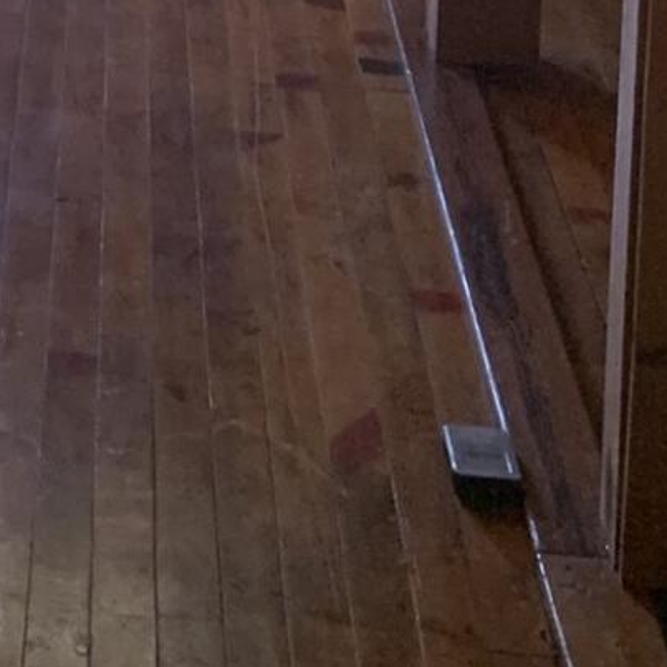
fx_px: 2485
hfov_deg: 14.2
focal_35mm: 114
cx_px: -351
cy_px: -637
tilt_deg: -6.7
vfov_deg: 13.3
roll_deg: +0.8
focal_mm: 4.25
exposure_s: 1/60
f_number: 1.8
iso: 160
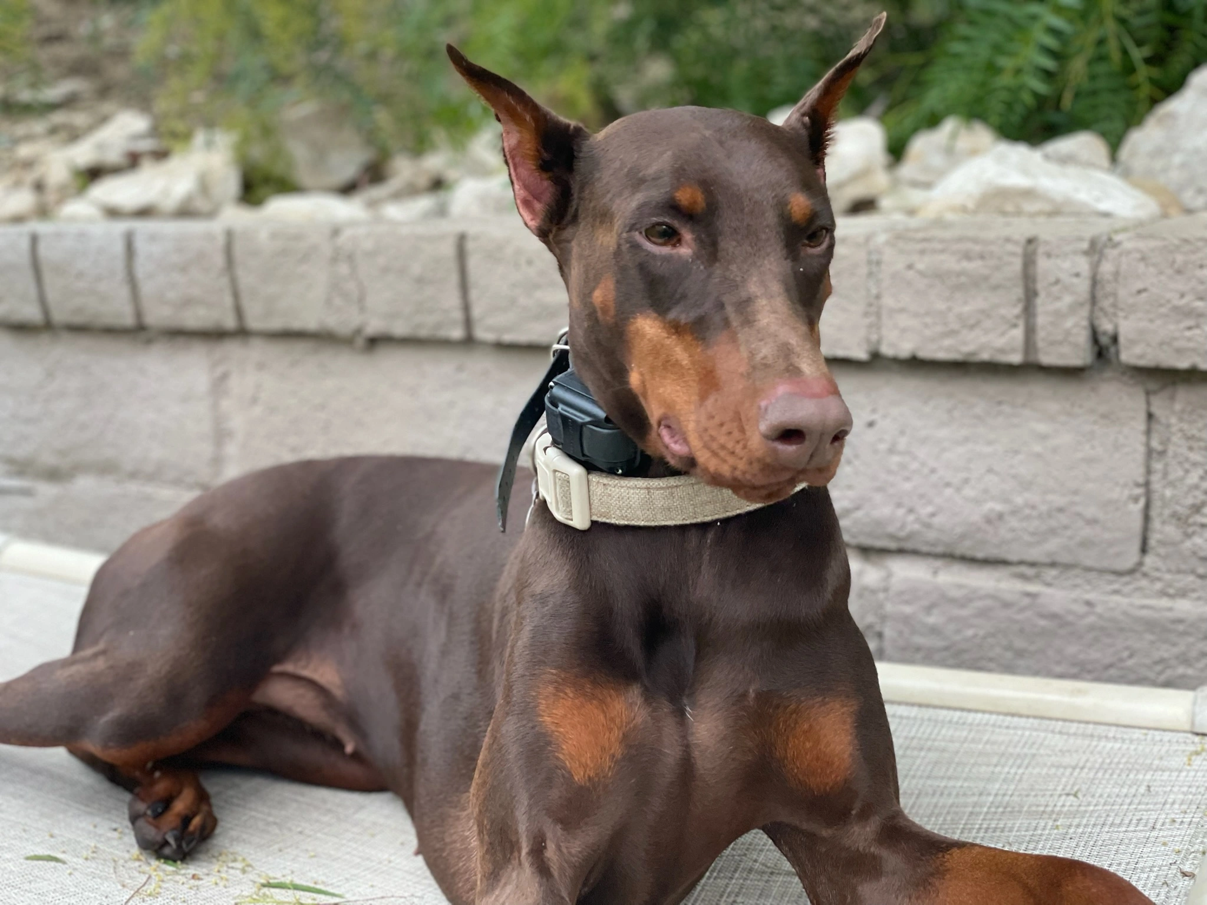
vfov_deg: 28.0
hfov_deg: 36.8
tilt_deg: -7.4
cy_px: 452
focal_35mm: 52
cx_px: 604
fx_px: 1813
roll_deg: +0.9
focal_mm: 6
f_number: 2
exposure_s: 1/122
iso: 200
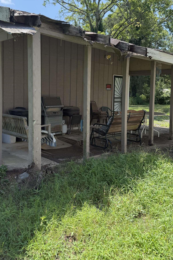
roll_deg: -0.5
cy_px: 103
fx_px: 231
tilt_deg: -2.3
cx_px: 80
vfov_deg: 58.2
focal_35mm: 32
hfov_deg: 41.1
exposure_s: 1/2000
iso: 100
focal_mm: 6.76
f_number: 1.78
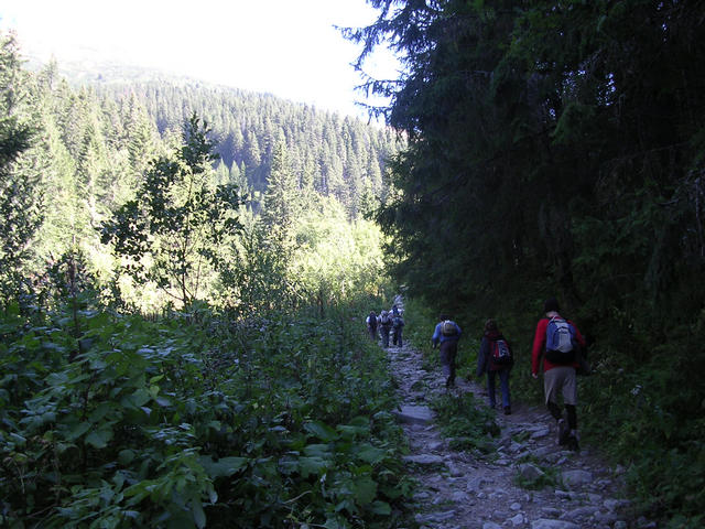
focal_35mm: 38
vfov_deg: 37.7
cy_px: 264
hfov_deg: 49.0
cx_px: 352
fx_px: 774
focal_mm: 5.8
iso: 100
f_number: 2.8
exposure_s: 1/70.2
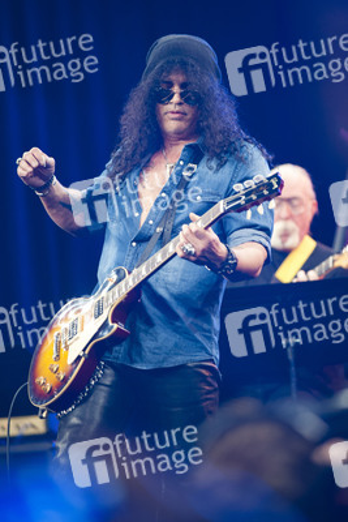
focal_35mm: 200
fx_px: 2897
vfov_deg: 10.3
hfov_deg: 6.9
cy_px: 261
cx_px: 174
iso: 1250
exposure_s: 1/200
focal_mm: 200
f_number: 2.8
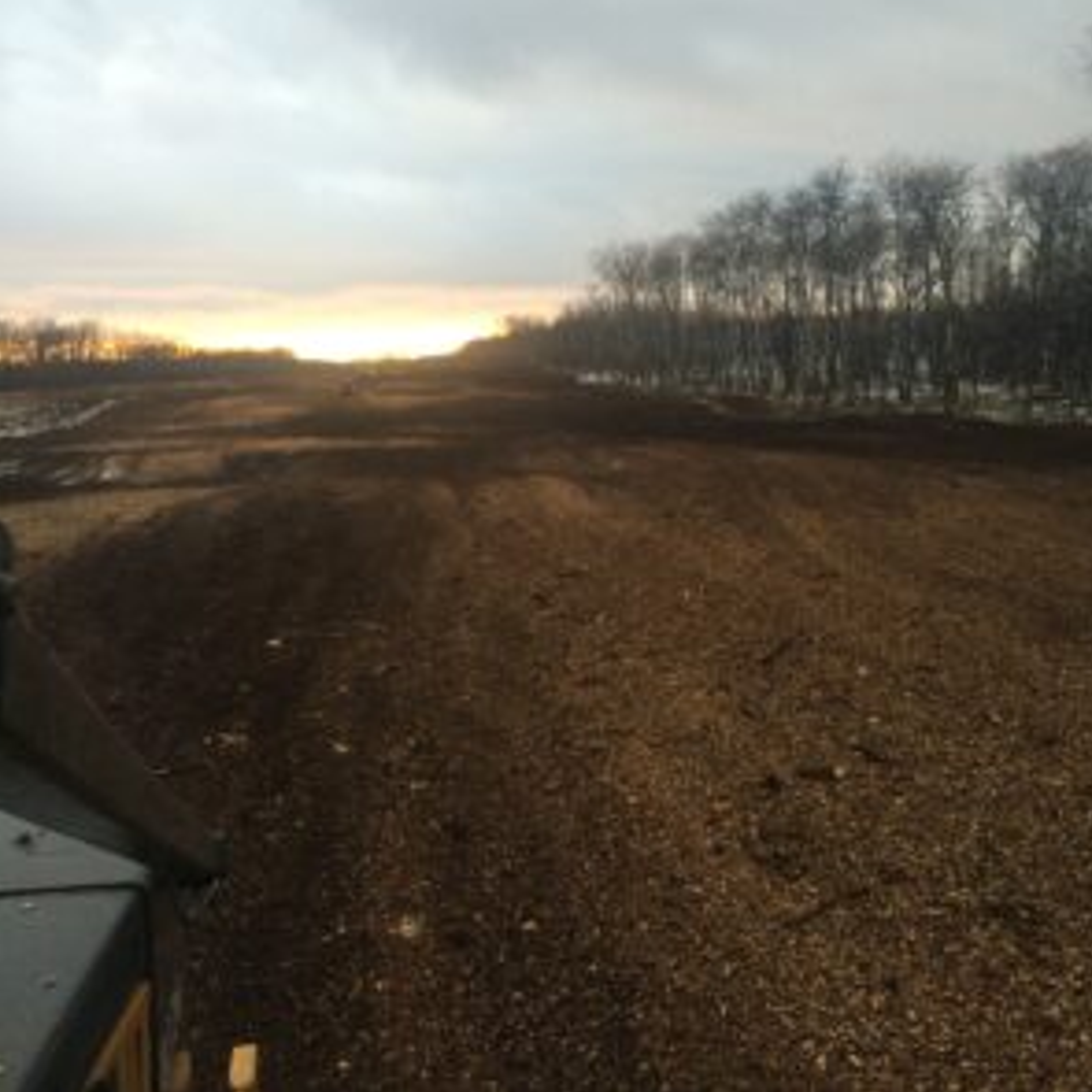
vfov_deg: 46.0
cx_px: 500
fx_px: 1285
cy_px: 540
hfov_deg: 46.0
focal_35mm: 36
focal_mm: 4.12
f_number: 2.2
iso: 50
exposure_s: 1/60
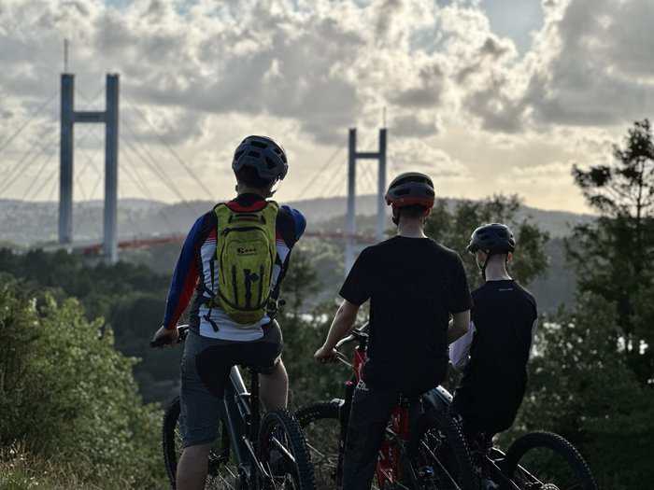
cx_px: 327
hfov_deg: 25.3
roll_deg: -0.9
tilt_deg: -1.3
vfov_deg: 19.1
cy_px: 245
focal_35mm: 77
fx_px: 1455
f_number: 2.8
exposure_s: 1/1508
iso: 32
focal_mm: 9
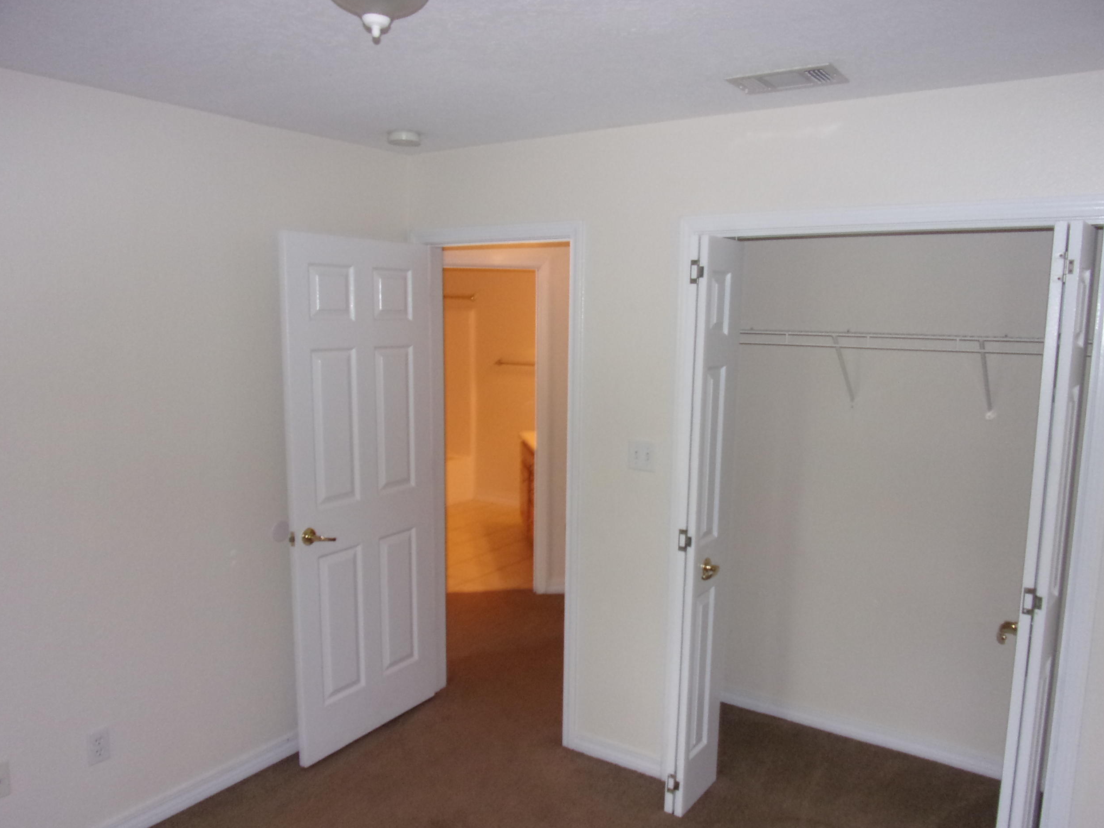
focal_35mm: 25
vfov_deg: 54.9
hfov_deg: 69.4
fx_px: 797
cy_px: 425
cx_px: 571
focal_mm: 4.3
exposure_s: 1/34
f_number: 3.3
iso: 200
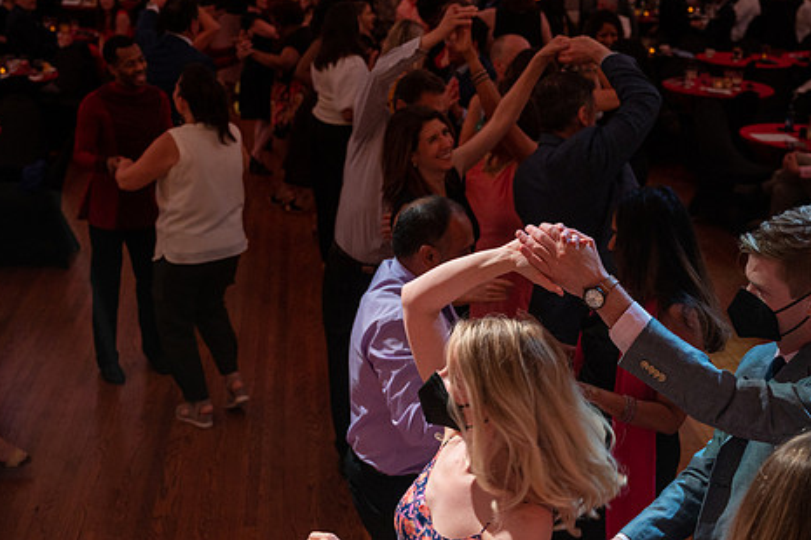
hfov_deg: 39.6
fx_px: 1126
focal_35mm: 50
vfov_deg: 27.0
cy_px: 241
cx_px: 384
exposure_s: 1/160
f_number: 4
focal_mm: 40
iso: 1600
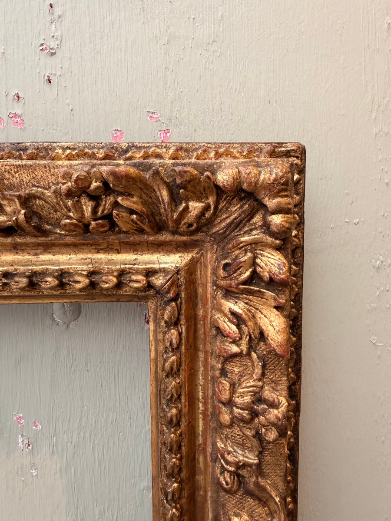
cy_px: 260
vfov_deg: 71.6
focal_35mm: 24
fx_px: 361
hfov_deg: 56.8
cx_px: 196
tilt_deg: -1.8
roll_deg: +0.1
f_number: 2.2
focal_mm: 2.22
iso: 320
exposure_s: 1/100
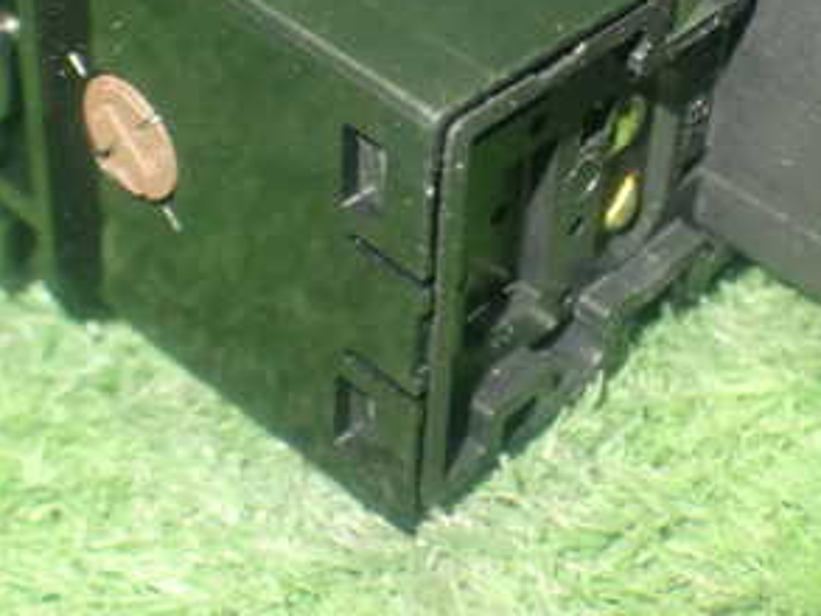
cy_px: 59
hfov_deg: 23.1
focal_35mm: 84
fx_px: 1993
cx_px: 569
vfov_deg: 17.3
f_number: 2.8
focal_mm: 7.31
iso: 800
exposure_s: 1/15
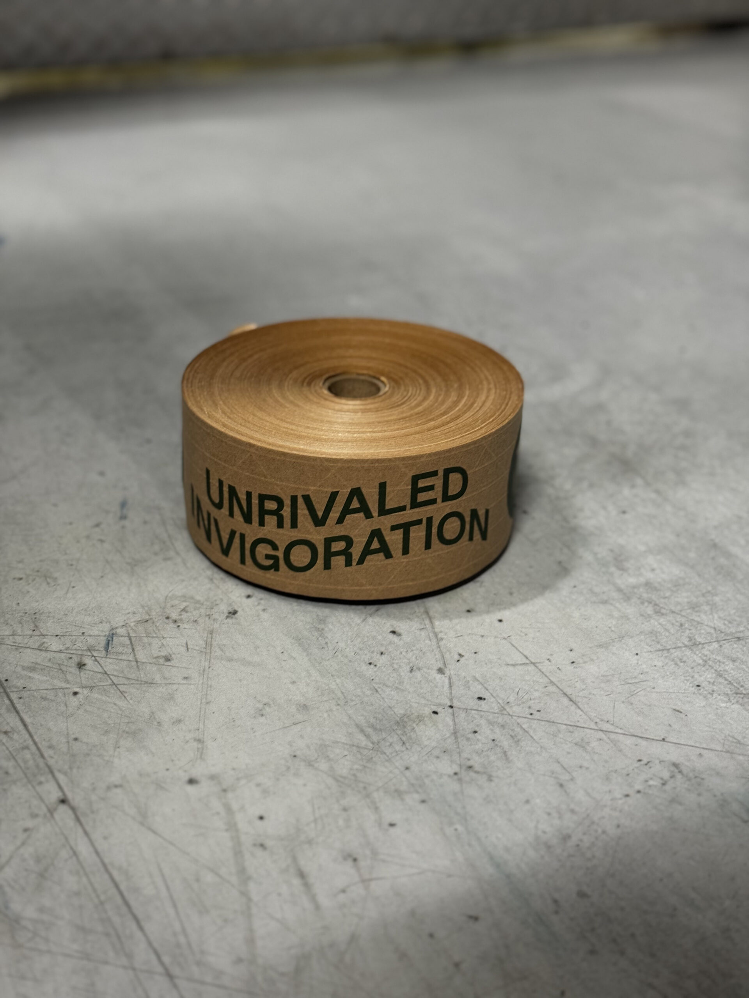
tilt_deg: -28.2
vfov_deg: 39.7
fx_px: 1385
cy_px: 499
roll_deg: -2.6
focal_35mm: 48
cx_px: 374
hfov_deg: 30.3
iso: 320
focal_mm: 6.76
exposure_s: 1/40
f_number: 1.78
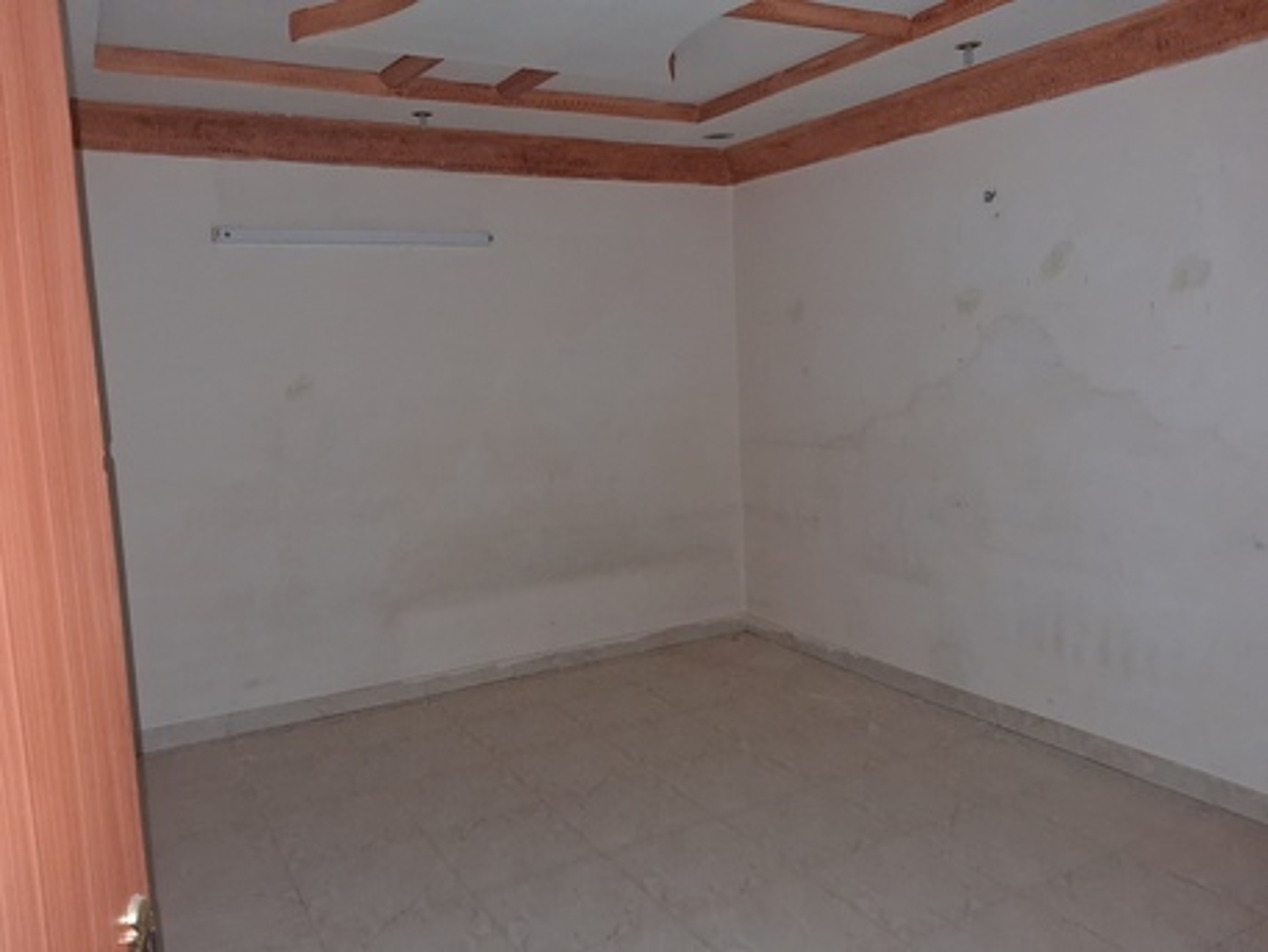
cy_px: 476
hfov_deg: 65.3
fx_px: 989
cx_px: 634
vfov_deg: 51.4
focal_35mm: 27
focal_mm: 4
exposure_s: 1/10
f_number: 1.8
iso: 20
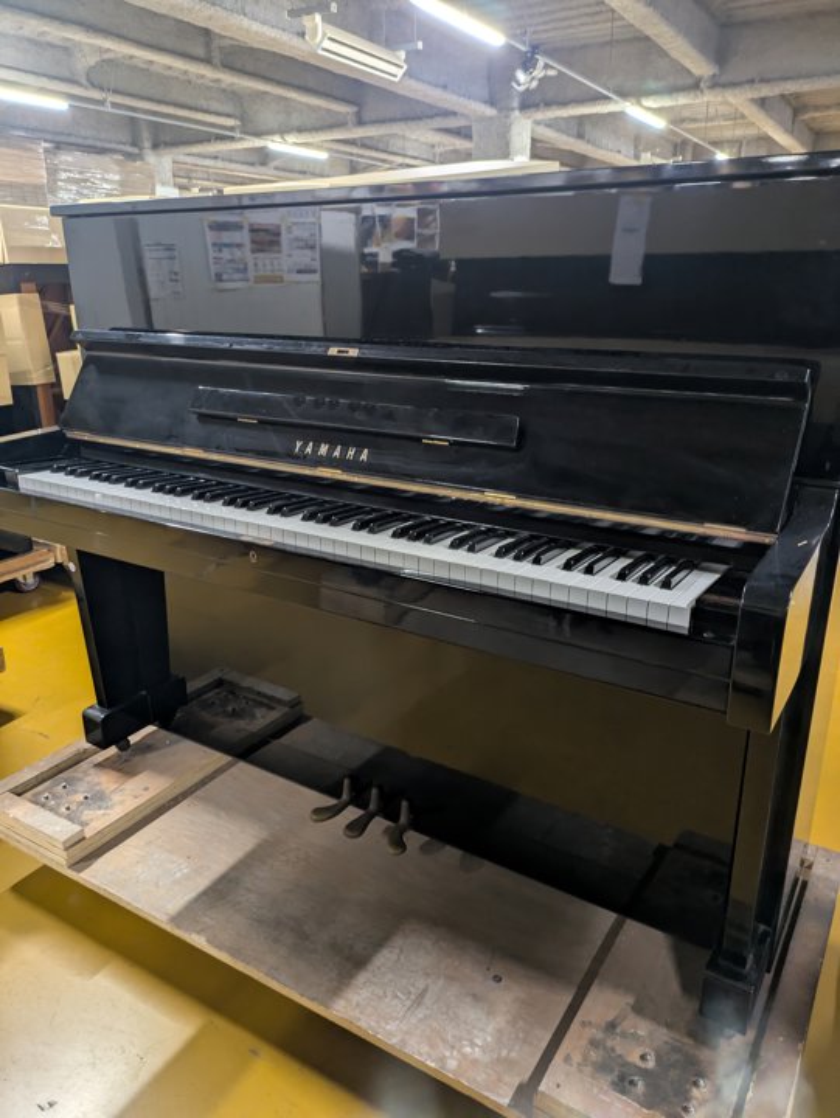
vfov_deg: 69.4
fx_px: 808
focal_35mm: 25
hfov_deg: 54.9
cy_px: 559
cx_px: 420
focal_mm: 5.43
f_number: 1.89
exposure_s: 1/25
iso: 171
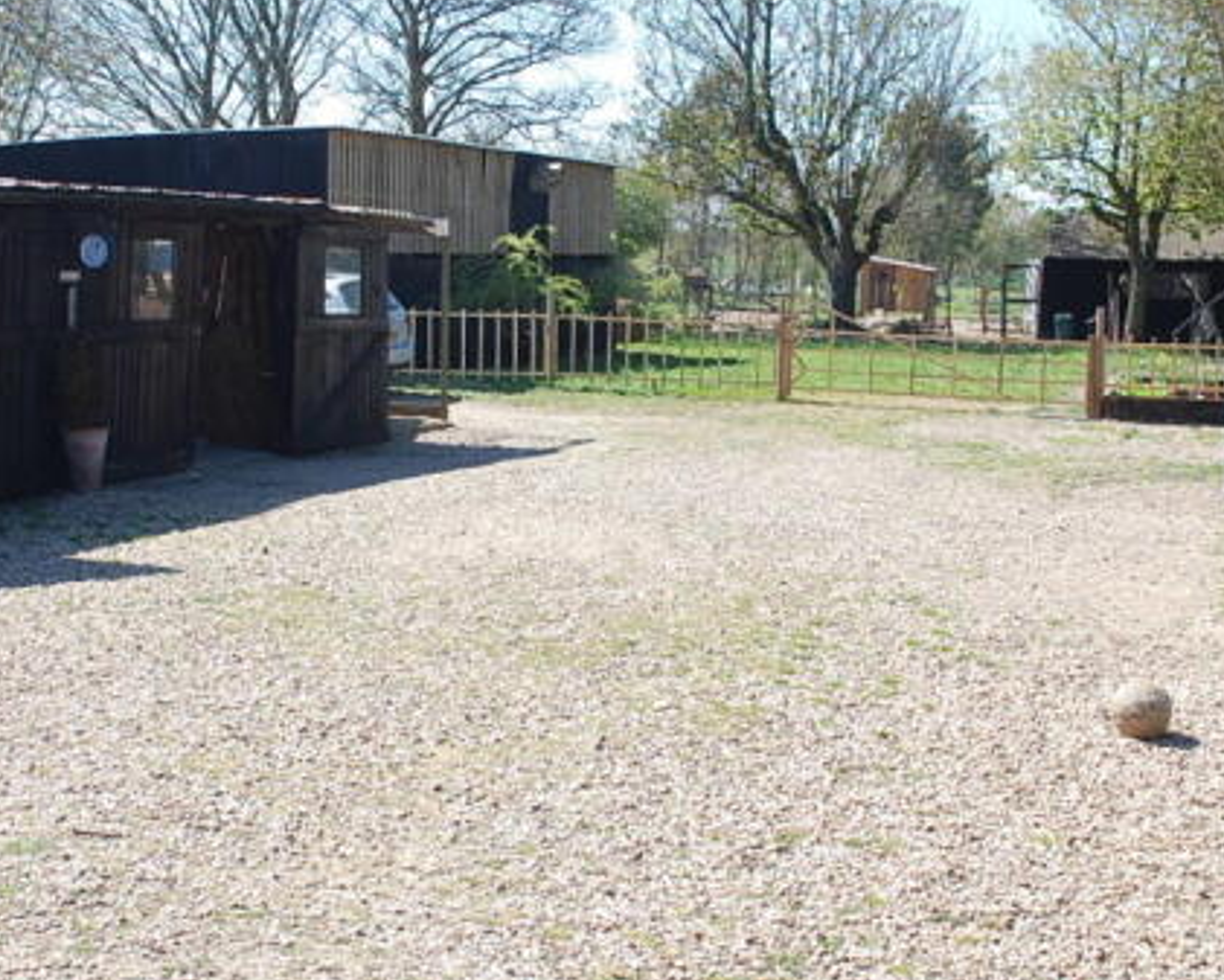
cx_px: 465
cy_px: 403
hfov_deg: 32.9
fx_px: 2065
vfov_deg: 26.6
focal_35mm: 57
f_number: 7.1
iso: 200
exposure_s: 1/200
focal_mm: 26
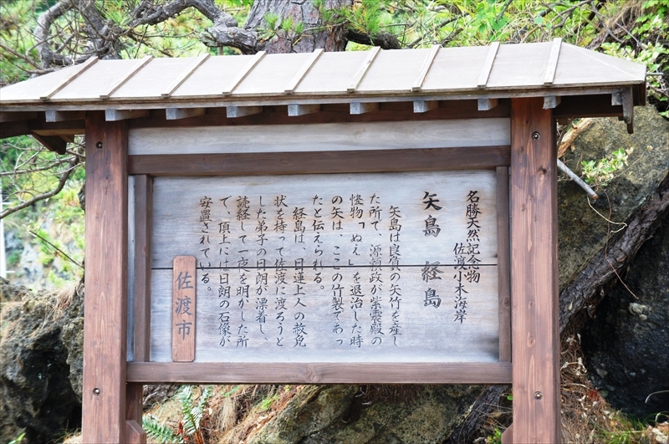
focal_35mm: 82
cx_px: 334
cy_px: 222
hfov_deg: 24.7
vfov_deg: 16.5
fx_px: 1531
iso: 800
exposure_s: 1/160
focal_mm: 55
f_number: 5.6
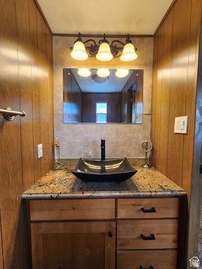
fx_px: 101
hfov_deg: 89.9
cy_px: 134
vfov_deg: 106.2
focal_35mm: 13
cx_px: 101
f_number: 2.2
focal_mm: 2.2
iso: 125
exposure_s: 1/60
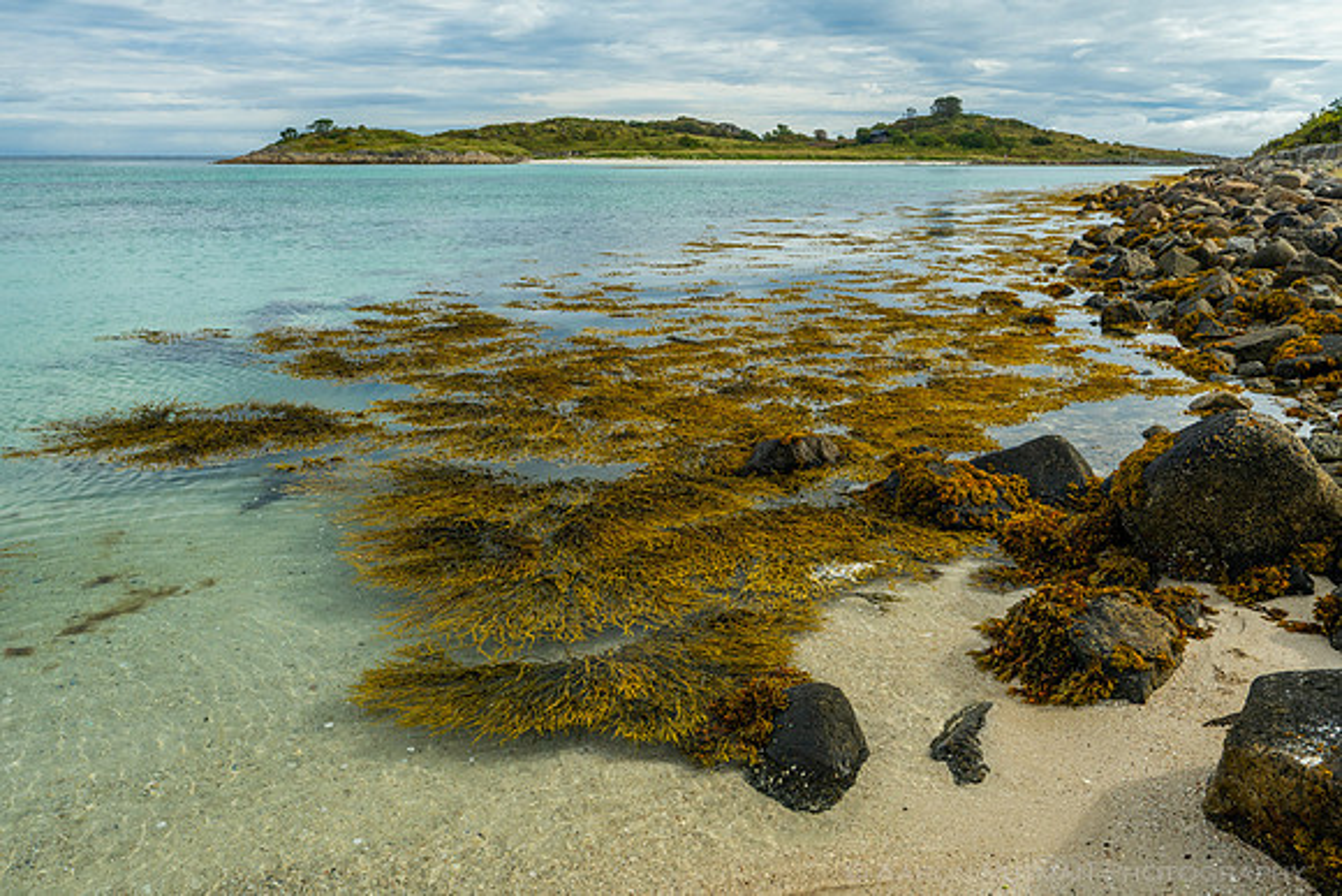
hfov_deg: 63.6
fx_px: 1081
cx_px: 671
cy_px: 448
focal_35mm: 29
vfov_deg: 45.0
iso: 200
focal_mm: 29
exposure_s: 1/125
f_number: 10
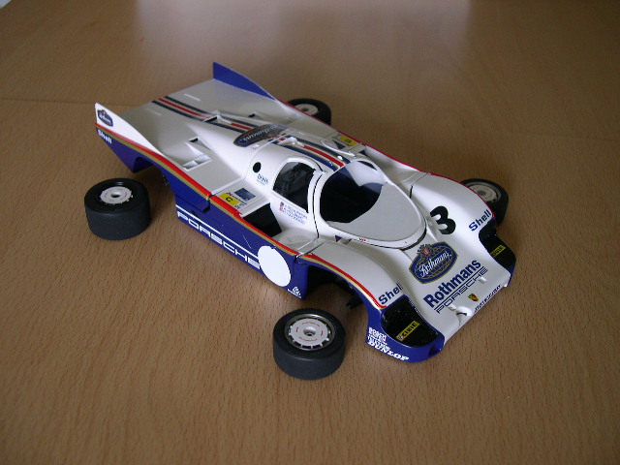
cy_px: 232
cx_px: 310
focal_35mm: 38
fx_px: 681
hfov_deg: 49.0
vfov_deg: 37.7
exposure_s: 1/15.4
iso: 100
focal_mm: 8
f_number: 2.8
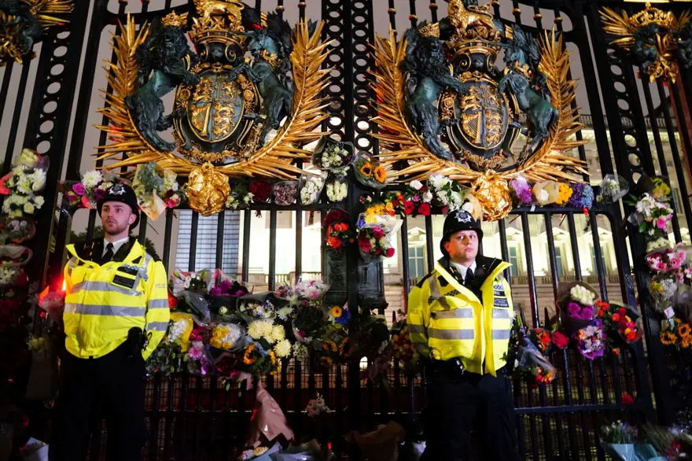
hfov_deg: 73.8
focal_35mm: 24
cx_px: 346
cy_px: 230
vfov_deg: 53.1
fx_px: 461
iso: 8000
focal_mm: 24
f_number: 2.8
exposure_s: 1/13
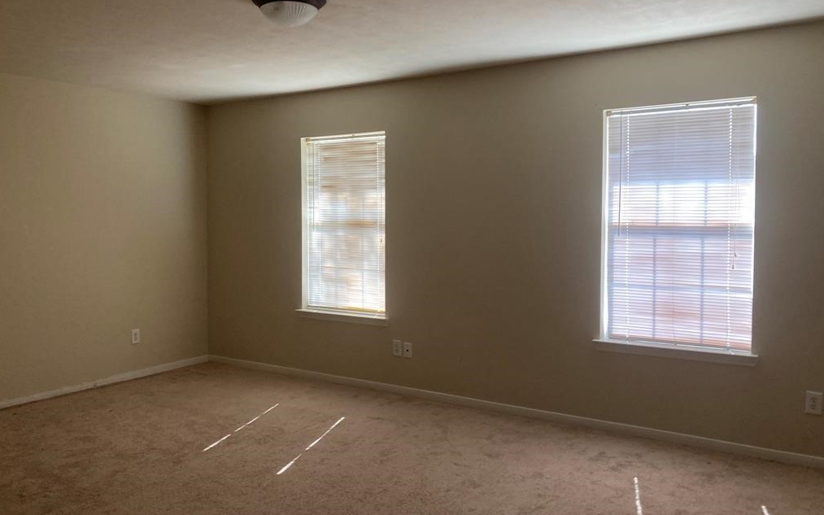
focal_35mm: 30
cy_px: 239
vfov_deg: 41.8
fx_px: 674
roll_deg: -1.1
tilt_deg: -0.6
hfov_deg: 62.9
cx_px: 411
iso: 80
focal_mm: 3.99
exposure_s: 1/69
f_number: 1.8
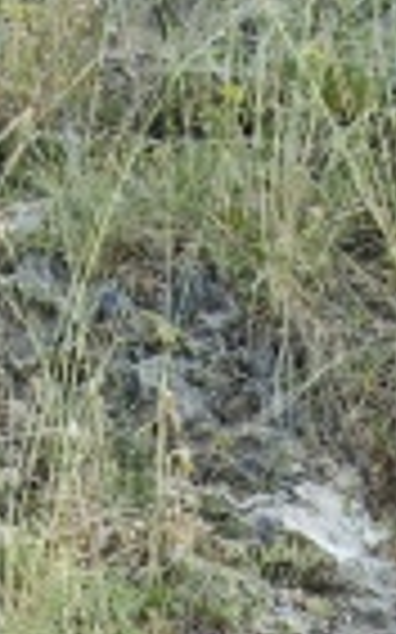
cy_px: 949
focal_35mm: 218
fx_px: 3767
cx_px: 184
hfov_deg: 6.0
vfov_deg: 9.4
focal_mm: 25
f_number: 5
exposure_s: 1/80
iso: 400
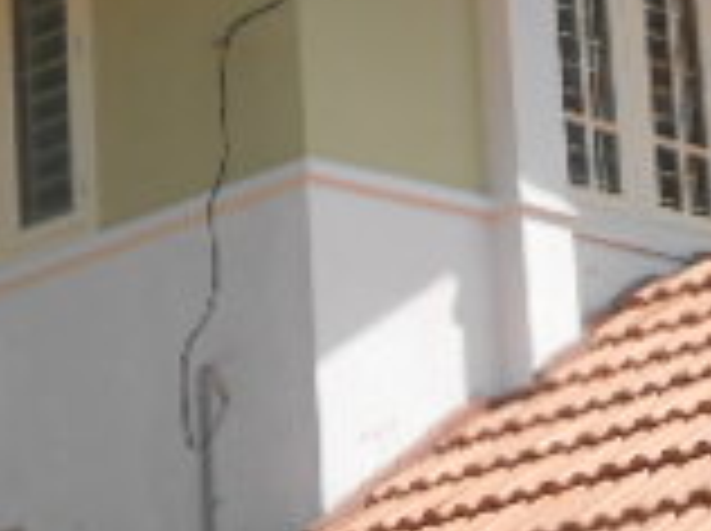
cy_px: 504
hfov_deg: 13.1
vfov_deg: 9.8
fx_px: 3076
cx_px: 572
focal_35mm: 150
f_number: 3.9
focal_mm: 6.9
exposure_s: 1/500
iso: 80
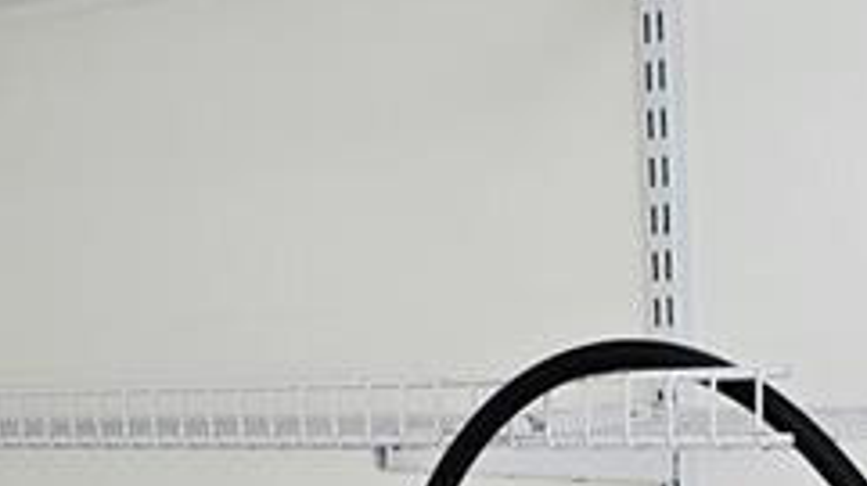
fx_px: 1837
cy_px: 590
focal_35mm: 80
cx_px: 514
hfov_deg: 26.5
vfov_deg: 14.6
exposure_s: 1/180
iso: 160
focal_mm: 6.3
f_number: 1.7
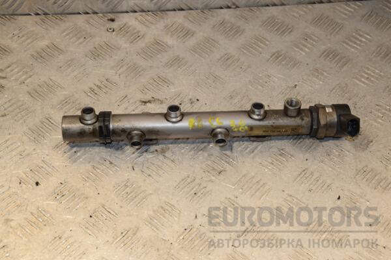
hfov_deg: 31.9
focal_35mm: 63
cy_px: 130
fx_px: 684
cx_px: 196
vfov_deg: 21.6
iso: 800
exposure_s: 1/200
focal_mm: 42
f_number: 9
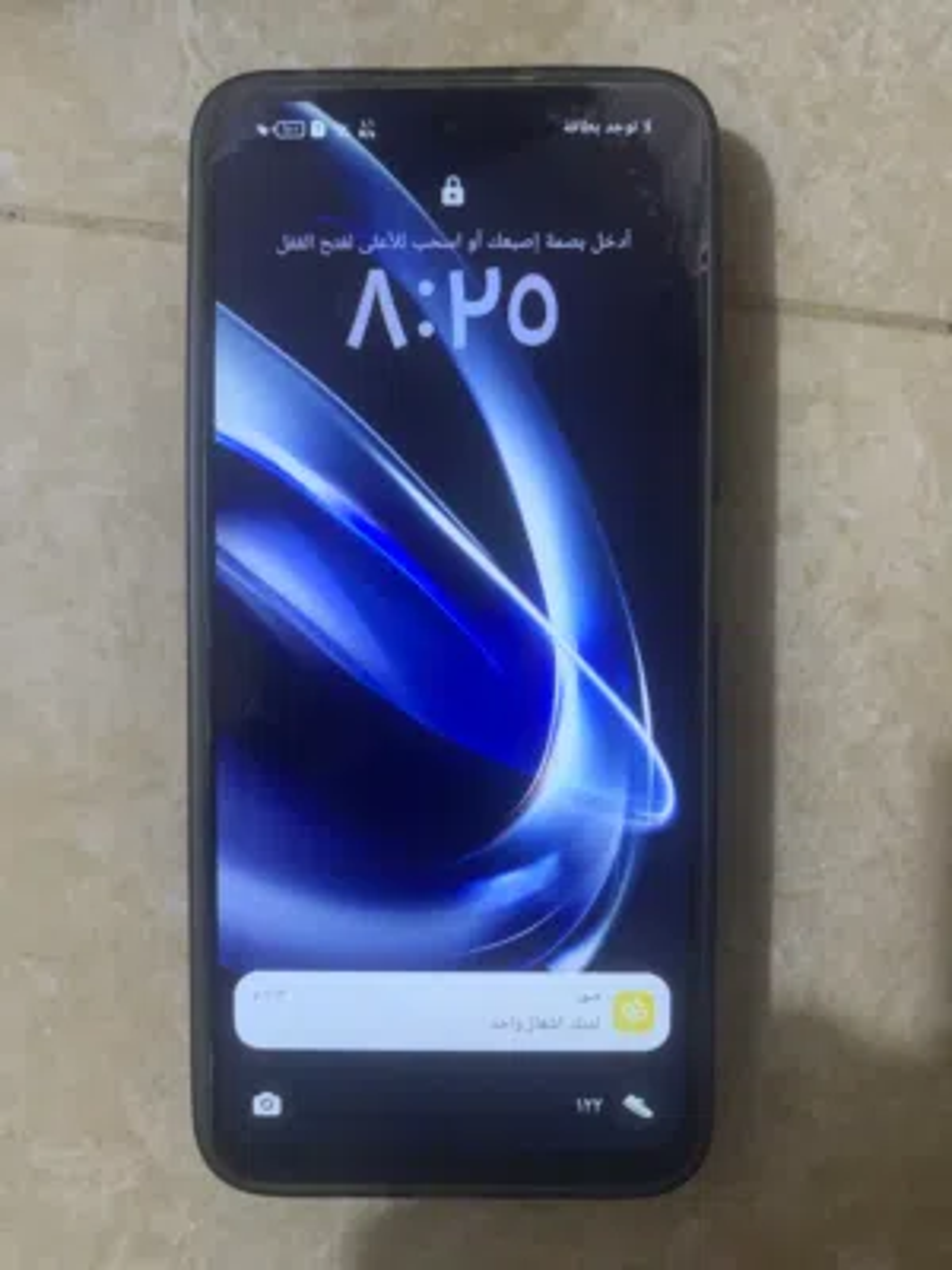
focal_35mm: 26
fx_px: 953
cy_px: 635
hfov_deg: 53.1
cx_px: 476
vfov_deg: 67.3
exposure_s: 1/33
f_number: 1.8
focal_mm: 4.25
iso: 400
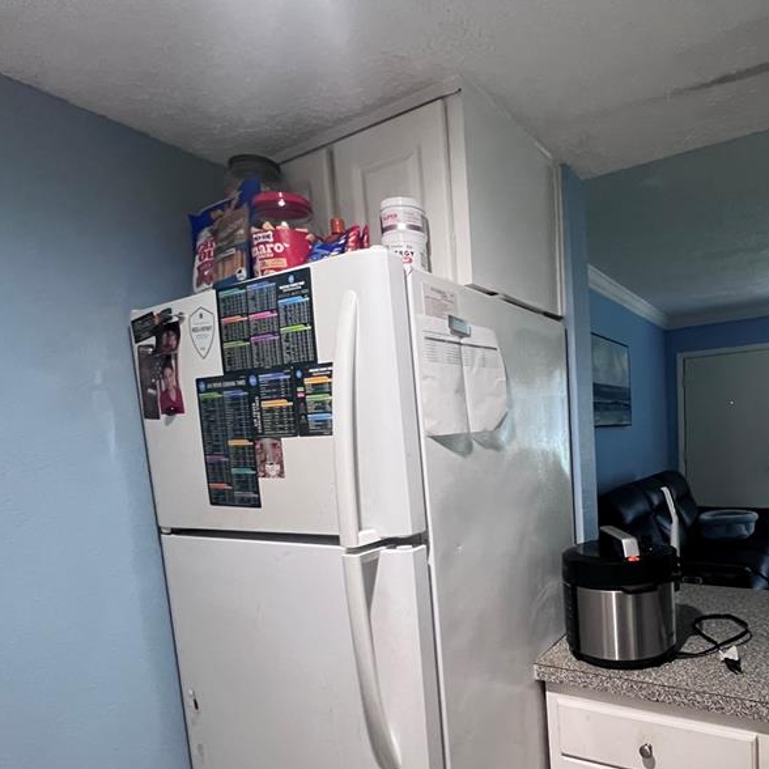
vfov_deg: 73.2
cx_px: 538
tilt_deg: -5.9
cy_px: 493
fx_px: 503
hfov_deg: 71.6
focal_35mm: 20
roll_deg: +3.2
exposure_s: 1/59
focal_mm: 1.57
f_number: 1.8
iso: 800
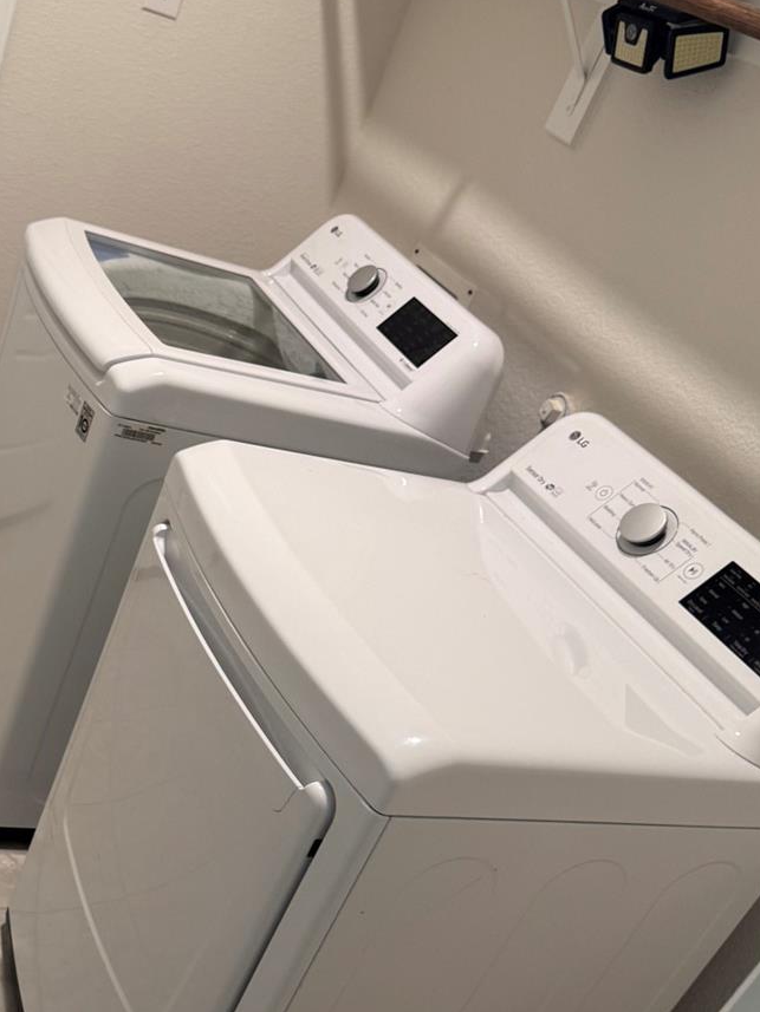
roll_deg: -21.3
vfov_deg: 43.3
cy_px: 665
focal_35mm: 43
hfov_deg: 32.9
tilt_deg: -28.7
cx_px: 187
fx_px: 1258
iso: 160
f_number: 1.78
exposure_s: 1/60
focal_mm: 6.76
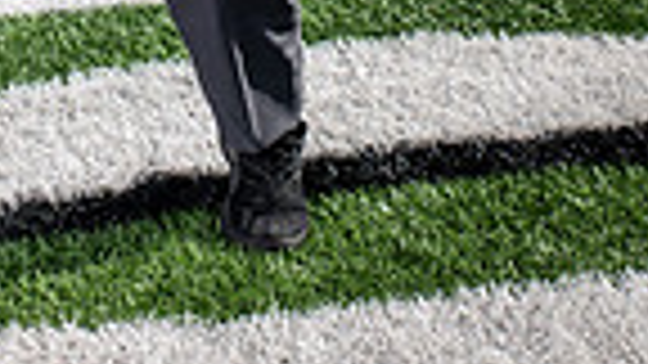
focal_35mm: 118
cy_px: -602
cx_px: 40
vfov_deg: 8.9
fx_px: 2028
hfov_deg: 17.8
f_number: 7.1
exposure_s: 1/400
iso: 125
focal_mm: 36
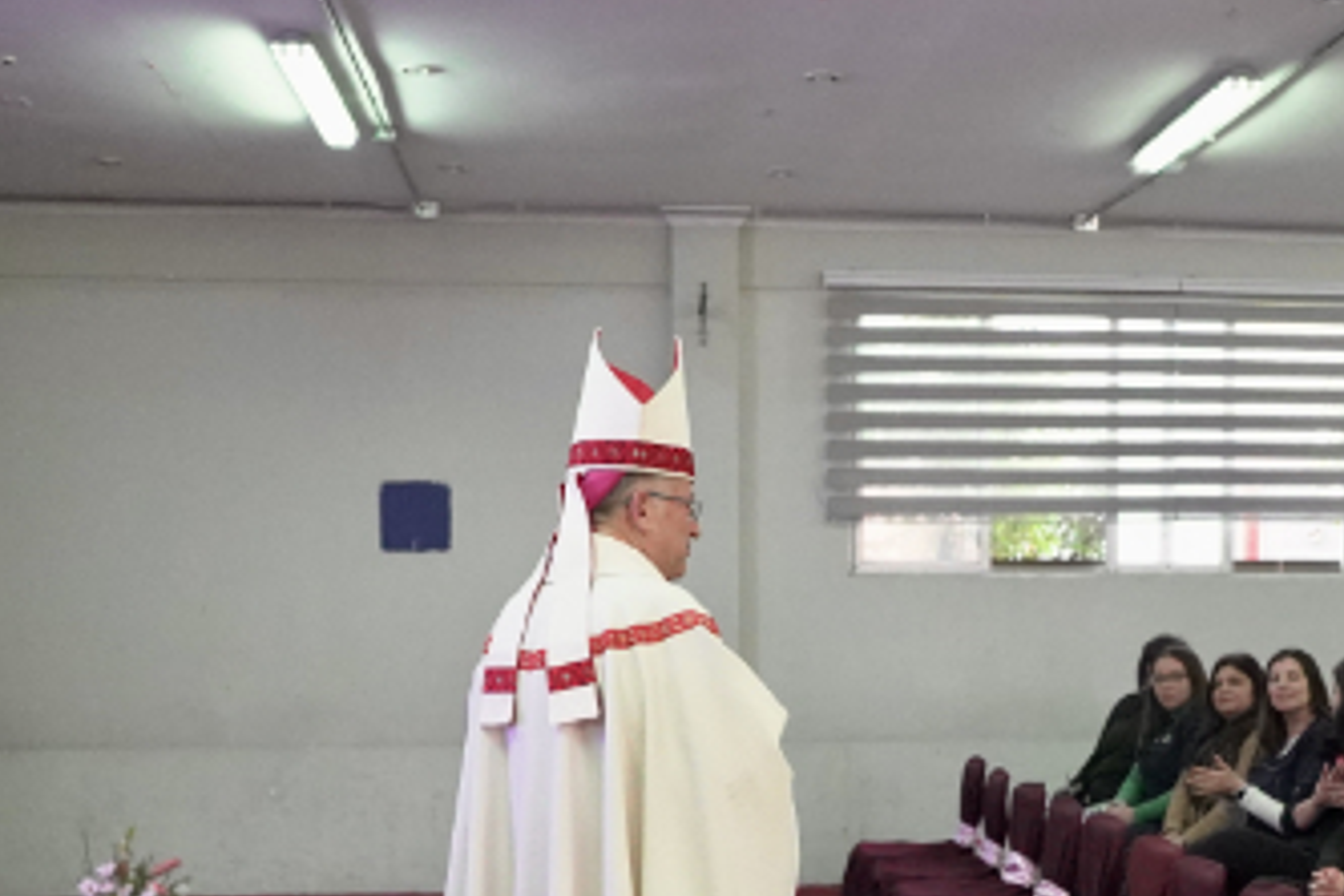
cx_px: 920
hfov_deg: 36.4
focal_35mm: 54
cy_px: 702
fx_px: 2016
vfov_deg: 24.7
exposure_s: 1/800
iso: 8000
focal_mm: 20
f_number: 1.8
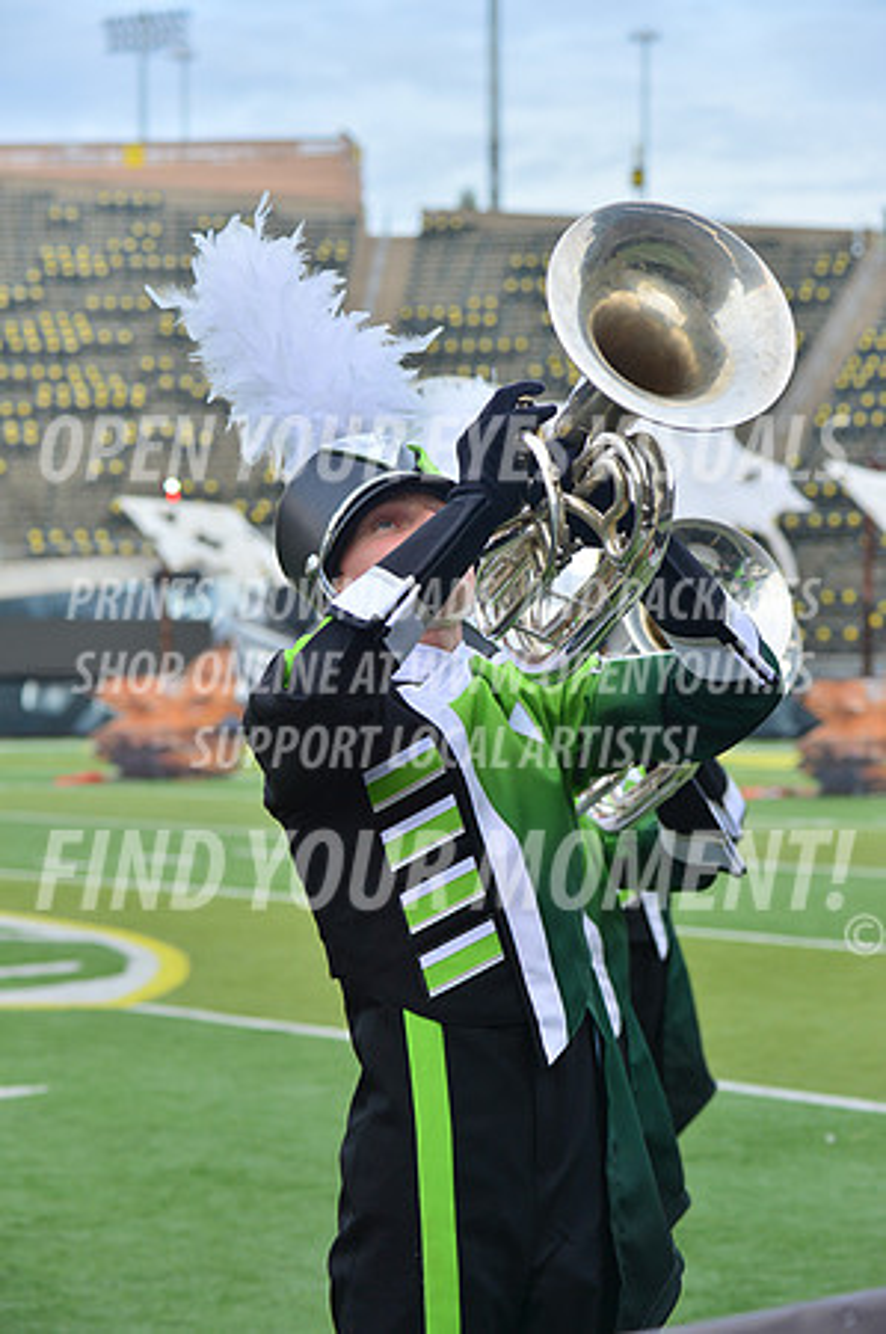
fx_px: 3515
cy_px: 667
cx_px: 443
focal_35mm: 95
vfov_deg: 21.5
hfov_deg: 14.4
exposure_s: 1/640
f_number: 5.6
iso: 200
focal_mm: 95
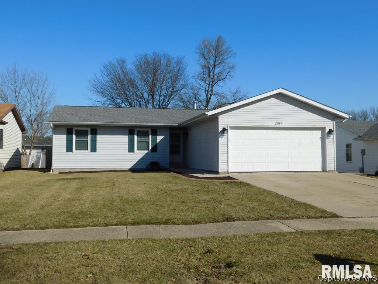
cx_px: 189
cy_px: 142
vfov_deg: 39.7
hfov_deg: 51.4
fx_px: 393
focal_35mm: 36
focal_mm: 6.3
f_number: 7
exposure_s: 1/500
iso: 125
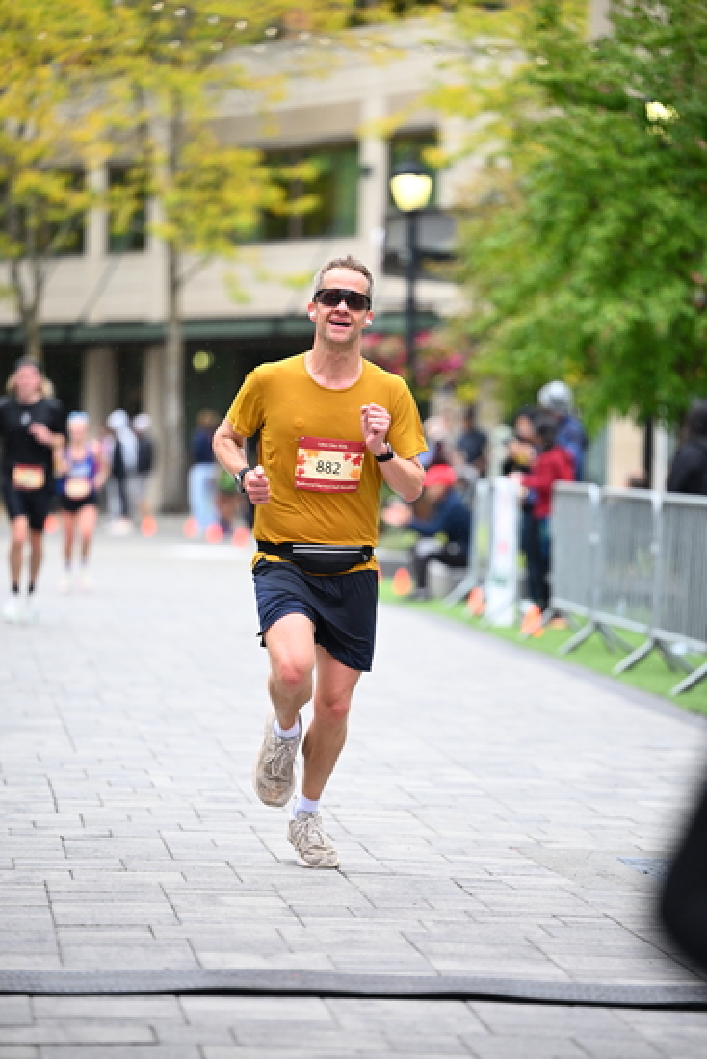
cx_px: 354
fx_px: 4416
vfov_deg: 13.7
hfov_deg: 9.2
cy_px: 530
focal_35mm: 150
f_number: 2.8
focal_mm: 150
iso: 1250
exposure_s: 1/1600
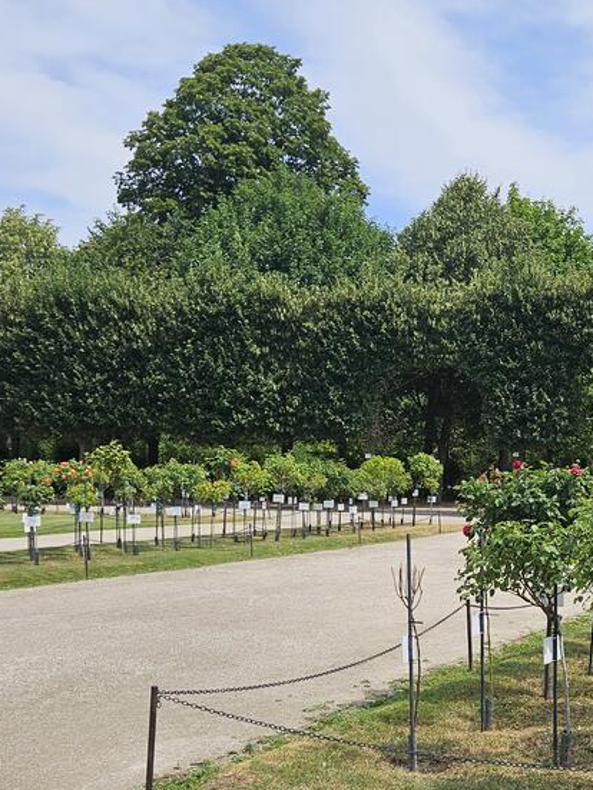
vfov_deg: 38.8
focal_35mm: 48
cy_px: 574
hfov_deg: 29.5
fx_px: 1096
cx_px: 486
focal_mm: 5.4
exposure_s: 1/2905
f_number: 1.8
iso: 25
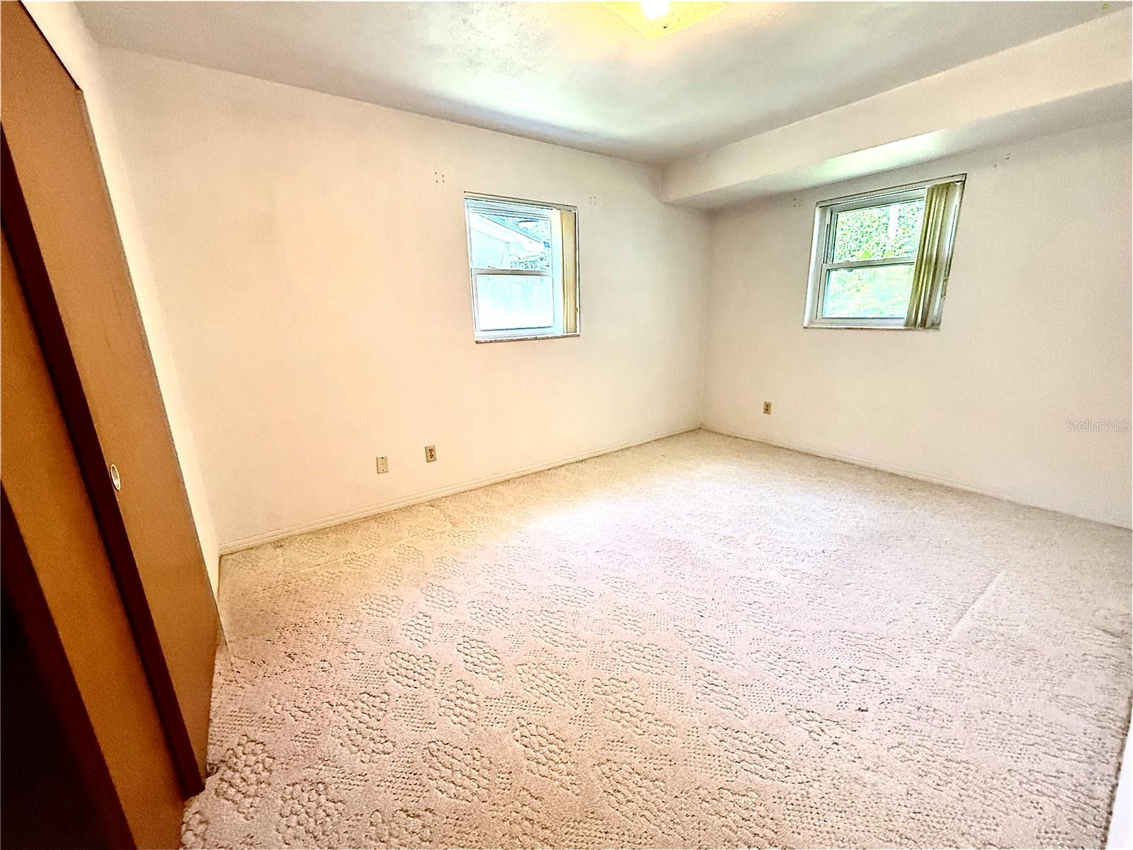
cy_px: 425
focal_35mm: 14
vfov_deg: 85.7
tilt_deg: -13.3
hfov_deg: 102.1
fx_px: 458
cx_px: 566
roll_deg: +1.8
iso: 400
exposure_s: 1/60
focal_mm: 2.22
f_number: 2.2
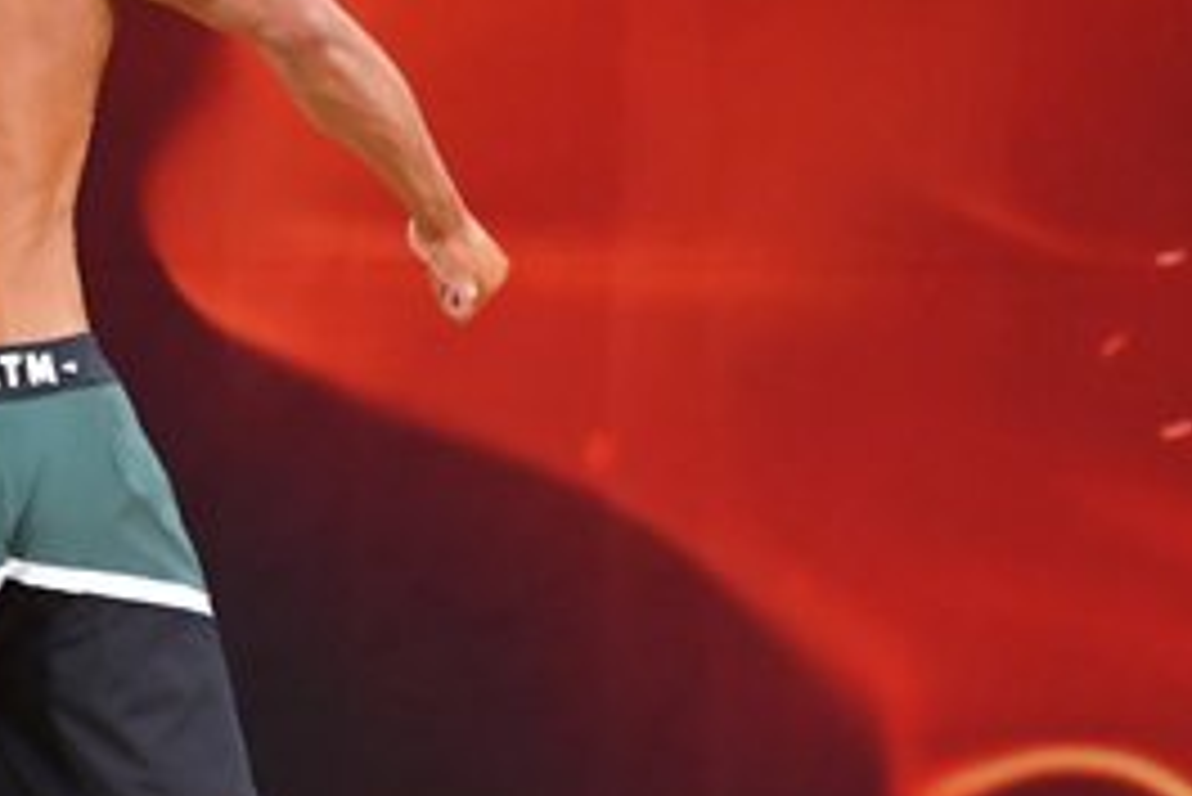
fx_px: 23223
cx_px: -124
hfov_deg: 2.9
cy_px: 508
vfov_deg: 2.0
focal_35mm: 701
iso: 3200
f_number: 5.6
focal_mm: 160
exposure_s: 1/400
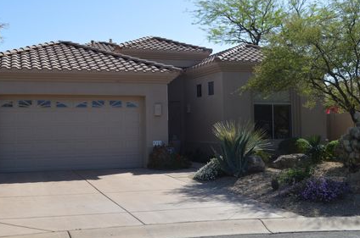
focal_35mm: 46
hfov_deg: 42.8
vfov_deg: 29.1
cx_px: 161
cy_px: 105
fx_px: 459
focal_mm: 26
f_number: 7.1
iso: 100
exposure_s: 1/200
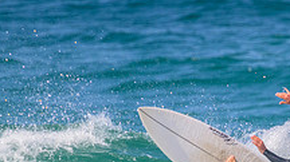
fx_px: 17315
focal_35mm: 2254
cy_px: 203
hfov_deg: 1.0
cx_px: 299
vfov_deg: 0.5
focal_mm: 800
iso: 900
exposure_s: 1/1600
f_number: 11
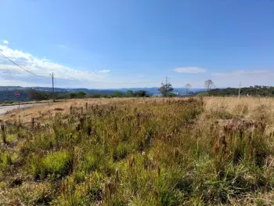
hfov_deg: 91.0
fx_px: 135
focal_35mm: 17
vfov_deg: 74.8
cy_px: 103
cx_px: 137
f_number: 2.2
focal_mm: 1.4
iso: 50
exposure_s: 1/2481
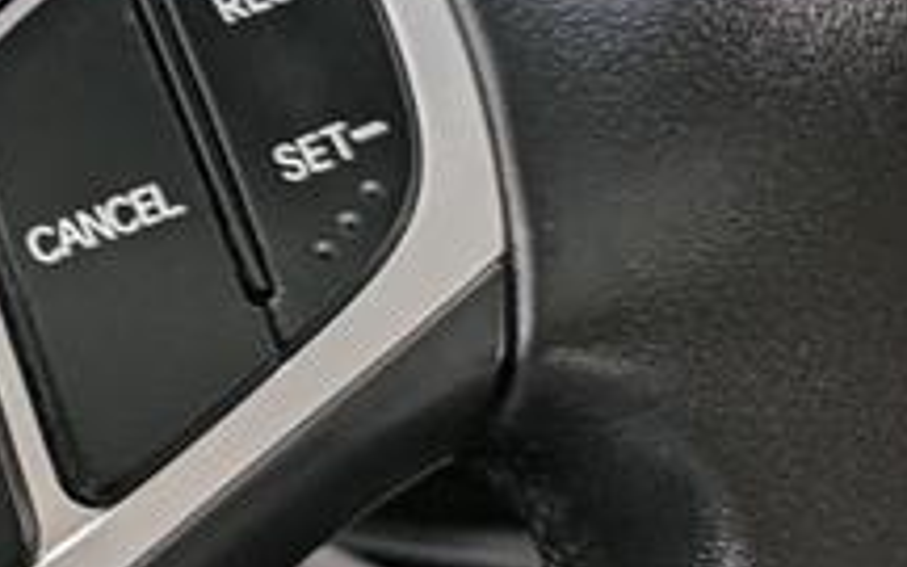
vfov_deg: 8.3
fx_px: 3881
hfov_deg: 10.9
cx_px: -1396
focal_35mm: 157
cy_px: -130
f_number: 1.89
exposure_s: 1/137
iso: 43
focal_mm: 5.43
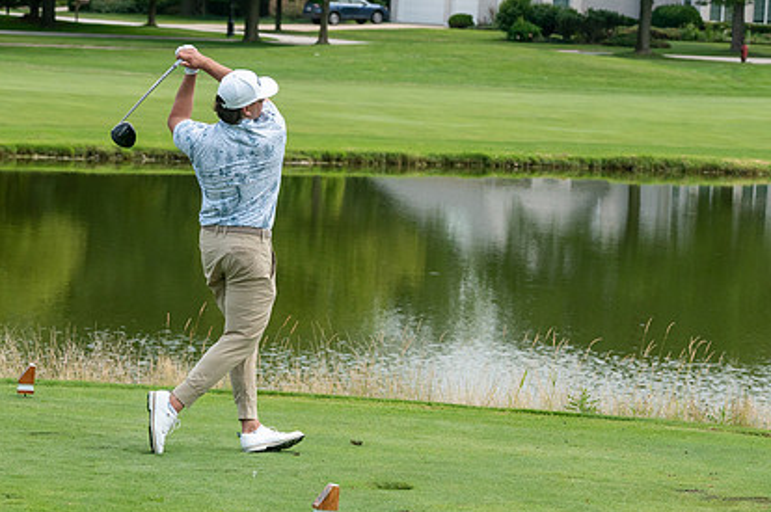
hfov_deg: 12.2
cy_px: 251
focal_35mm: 168
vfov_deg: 8.2
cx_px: 250
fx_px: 3594
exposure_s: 1/2500
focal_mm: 110
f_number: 5
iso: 250
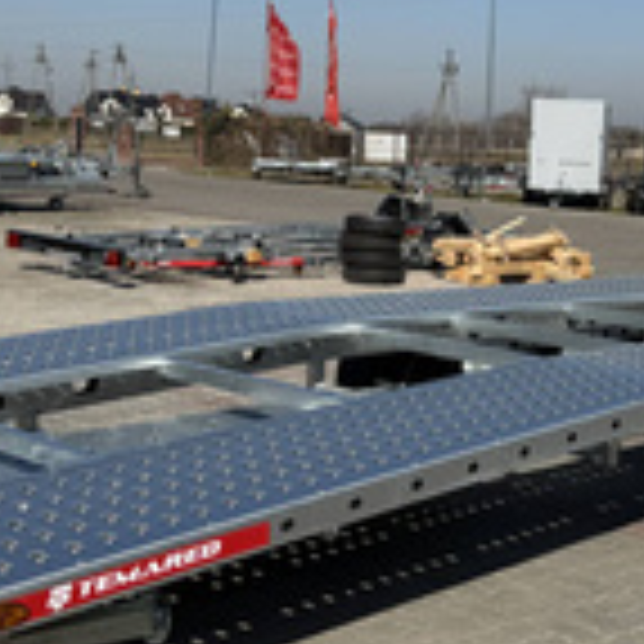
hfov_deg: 25.5
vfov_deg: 25.6
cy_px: 212
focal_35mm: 67
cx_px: 473
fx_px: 1410
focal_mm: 6.76
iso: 80
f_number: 1.78
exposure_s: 1/7353
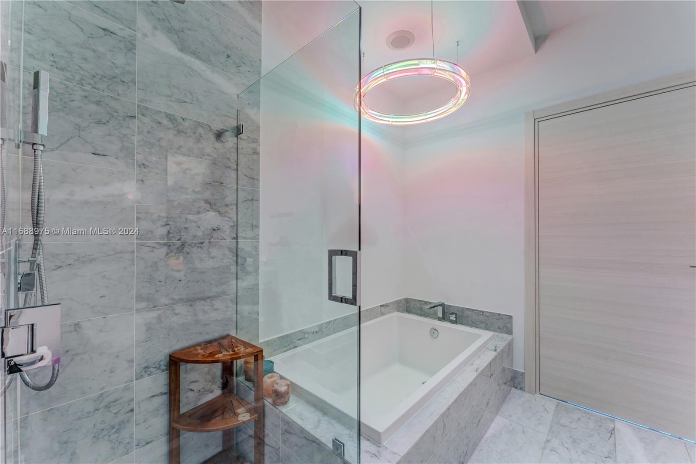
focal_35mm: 14
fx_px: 271
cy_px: 232
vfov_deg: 81.2
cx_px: 348
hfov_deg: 104.3
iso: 250
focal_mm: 14
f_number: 10
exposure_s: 1/5
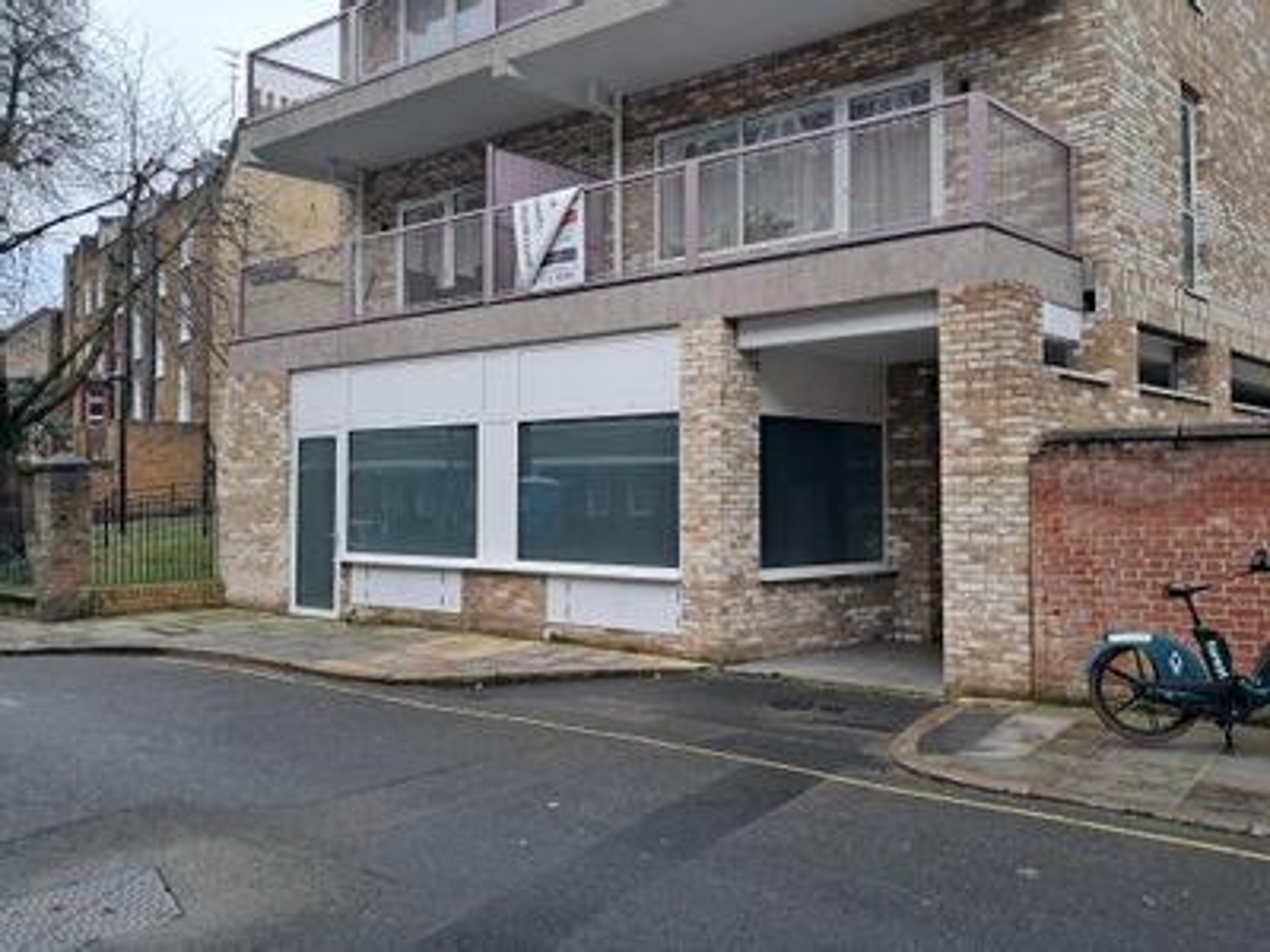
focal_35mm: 27
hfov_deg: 65.3
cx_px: 635
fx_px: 991
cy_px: 476
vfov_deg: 51.4
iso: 80
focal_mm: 4
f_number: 1.8
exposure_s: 1/60
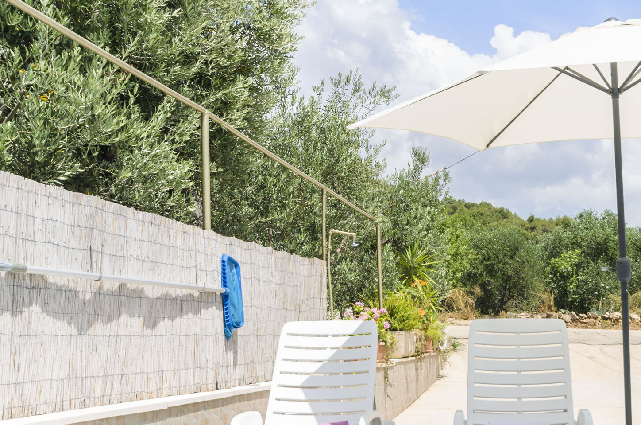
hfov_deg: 33.8
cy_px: 316
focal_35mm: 58
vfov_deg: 23.1
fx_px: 1031
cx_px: 491
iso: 100
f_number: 8
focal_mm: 20
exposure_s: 1/200
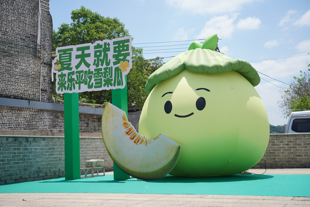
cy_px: 104
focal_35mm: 46
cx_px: 155
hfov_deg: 42.7
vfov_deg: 29.2
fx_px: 396
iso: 160
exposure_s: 1/2500
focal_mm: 46
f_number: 4
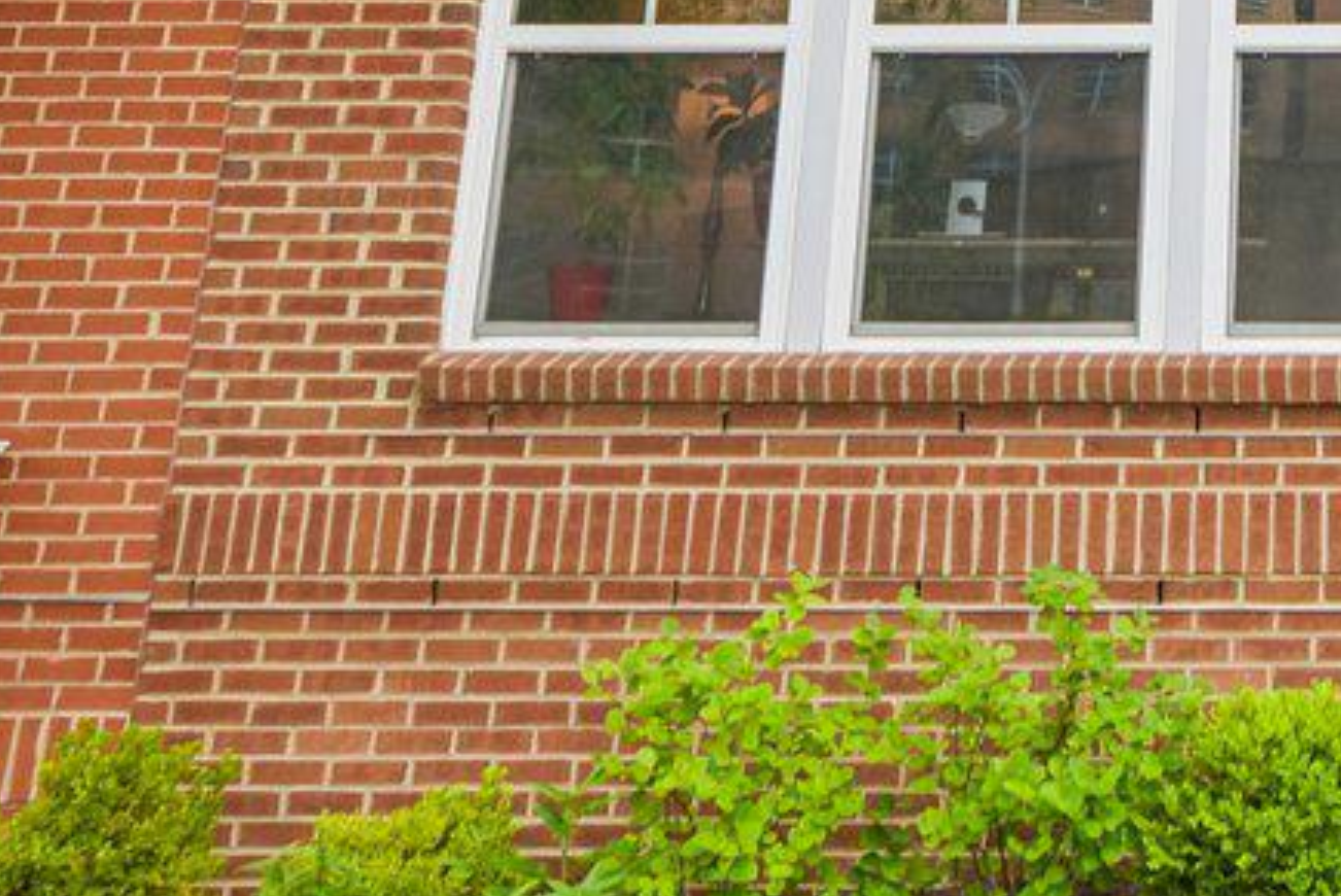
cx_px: 1403
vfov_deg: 17.9
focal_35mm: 66
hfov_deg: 28.3
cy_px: -542
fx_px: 2460
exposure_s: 1/40
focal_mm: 14
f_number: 8
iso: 100
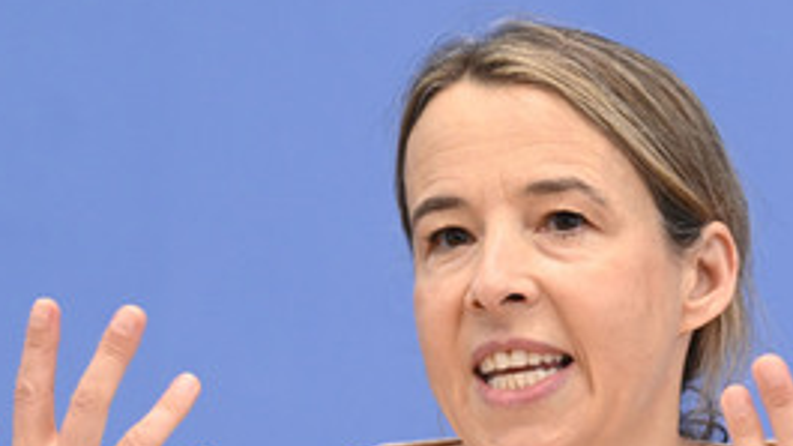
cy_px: 431
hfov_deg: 10.1
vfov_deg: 5.7
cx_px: 489
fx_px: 4499
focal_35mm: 214
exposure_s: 1/500
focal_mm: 120
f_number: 5.6
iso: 4000
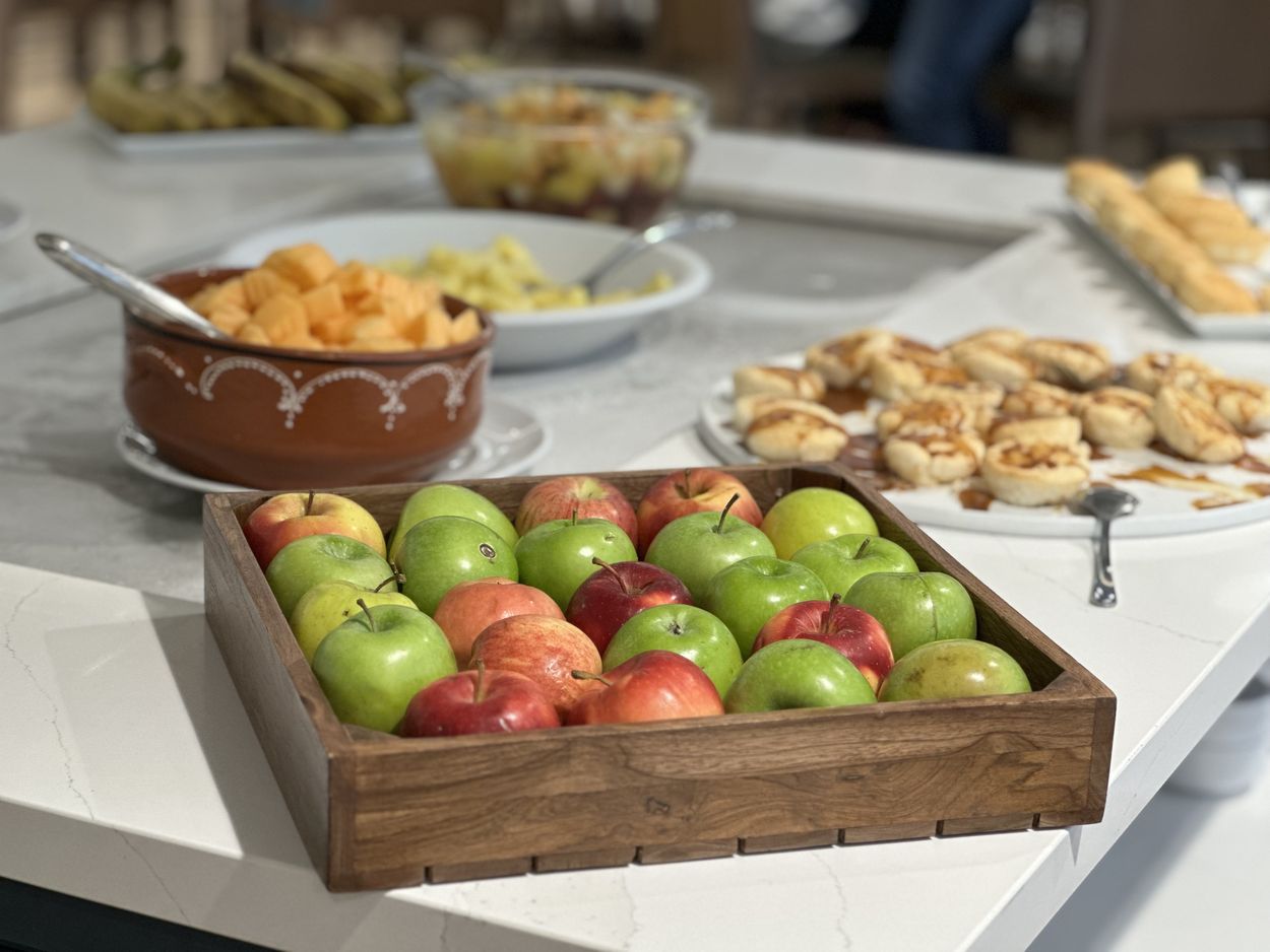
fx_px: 2826
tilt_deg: -16.2
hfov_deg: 25.3
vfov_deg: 19.1
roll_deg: -2.4
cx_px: 635
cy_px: 476
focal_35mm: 77
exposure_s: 1/40
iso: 160
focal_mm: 9
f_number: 2.8
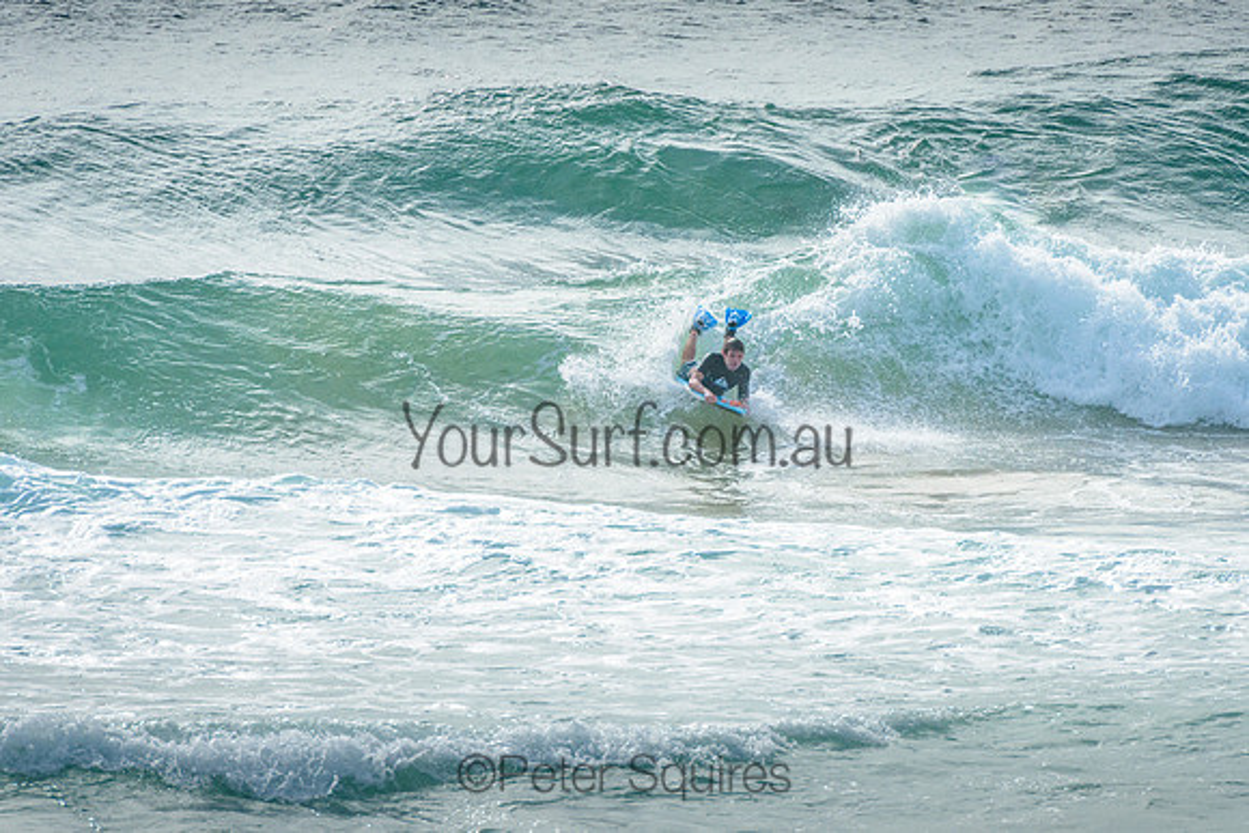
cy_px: 368
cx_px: 706
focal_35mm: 490
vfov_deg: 2.8
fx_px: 17018
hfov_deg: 4.2
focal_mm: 400
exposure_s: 1/1600
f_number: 13
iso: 500
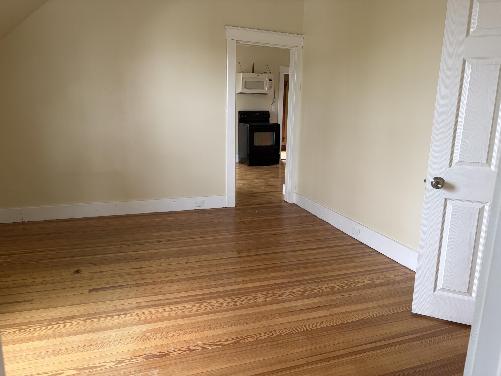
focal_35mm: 26
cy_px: 188
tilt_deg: -12.1
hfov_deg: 67.3
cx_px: 250
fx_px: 376
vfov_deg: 53.1
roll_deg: -1.5
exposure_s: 1/102
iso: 125
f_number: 1.6
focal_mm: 5.96
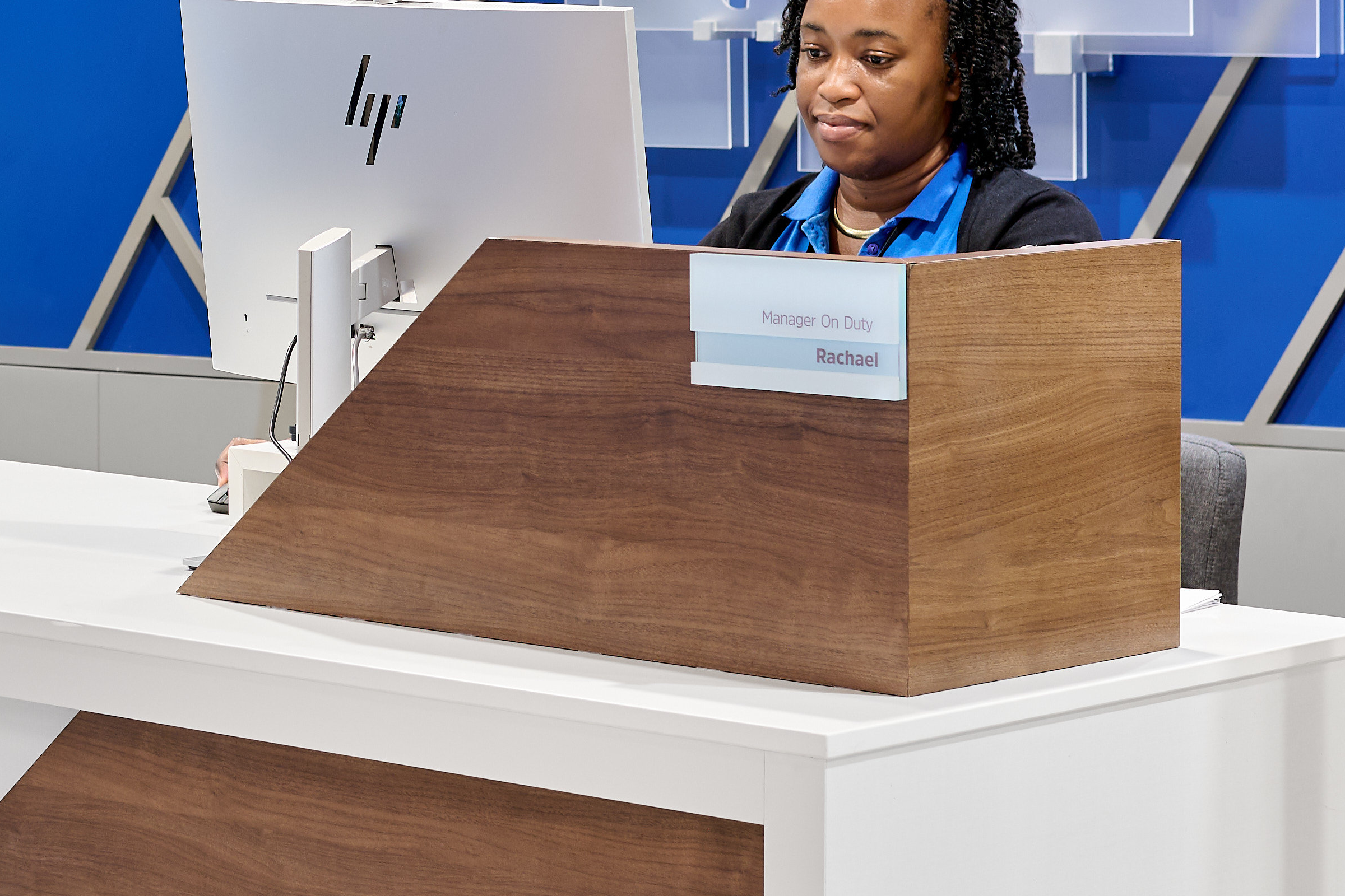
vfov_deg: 10.8
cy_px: -72
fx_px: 4707
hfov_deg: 15.9
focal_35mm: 126
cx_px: -8
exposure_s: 1/5
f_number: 5
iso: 200
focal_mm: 50
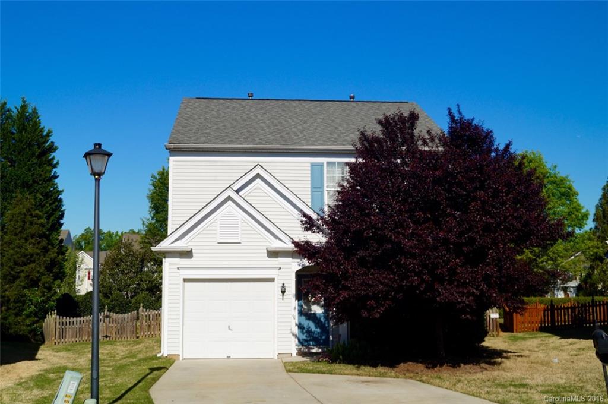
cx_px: 304
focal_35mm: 42
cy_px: 202
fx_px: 708
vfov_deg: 31.8
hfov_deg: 46.5
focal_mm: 28
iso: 100
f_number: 10
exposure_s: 1/125
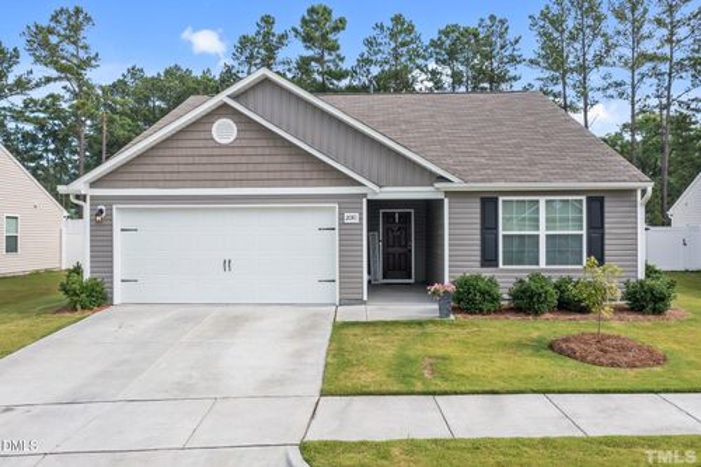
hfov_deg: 65.5
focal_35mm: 28
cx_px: 350
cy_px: 234
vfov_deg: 46.4
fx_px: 545
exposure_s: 1/500
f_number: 6.3
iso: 100
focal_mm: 10.26
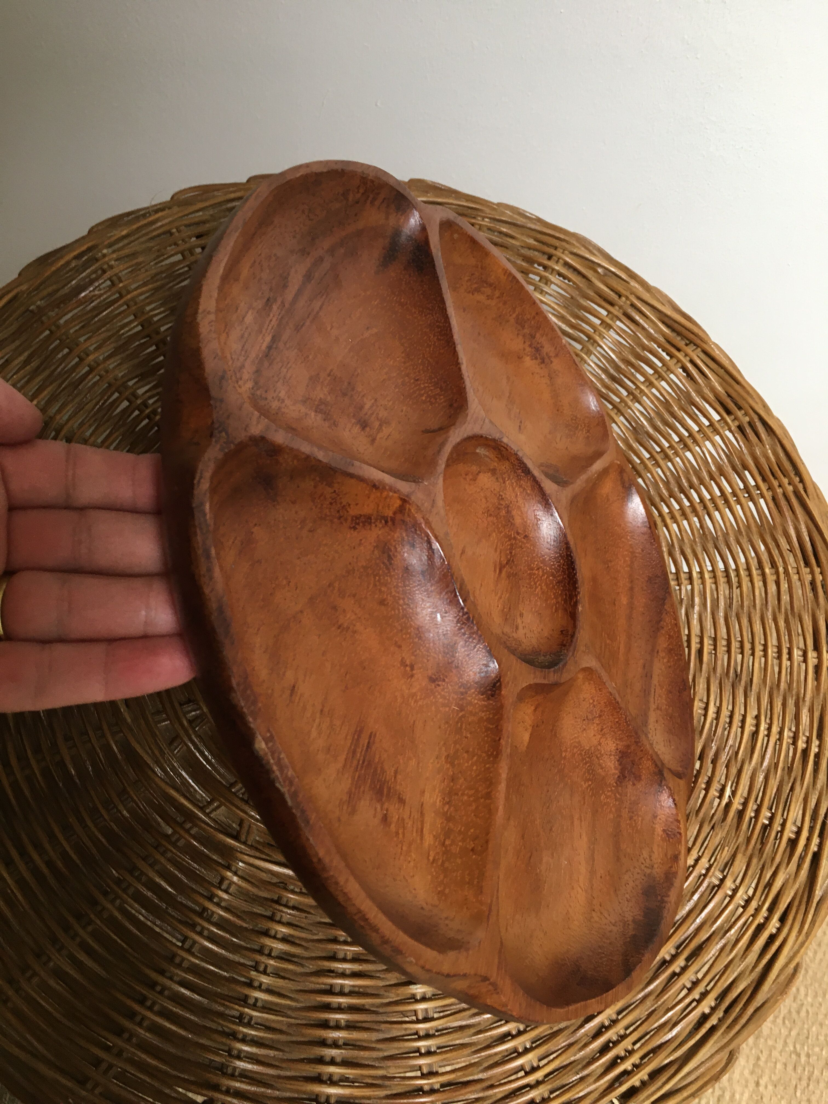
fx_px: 925
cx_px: 414
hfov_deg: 48.2
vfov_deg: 61.7
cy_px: 552
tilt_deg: -66.8
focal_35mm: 29
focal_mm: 4.15
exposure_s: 1/33
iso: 100
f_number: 2.2
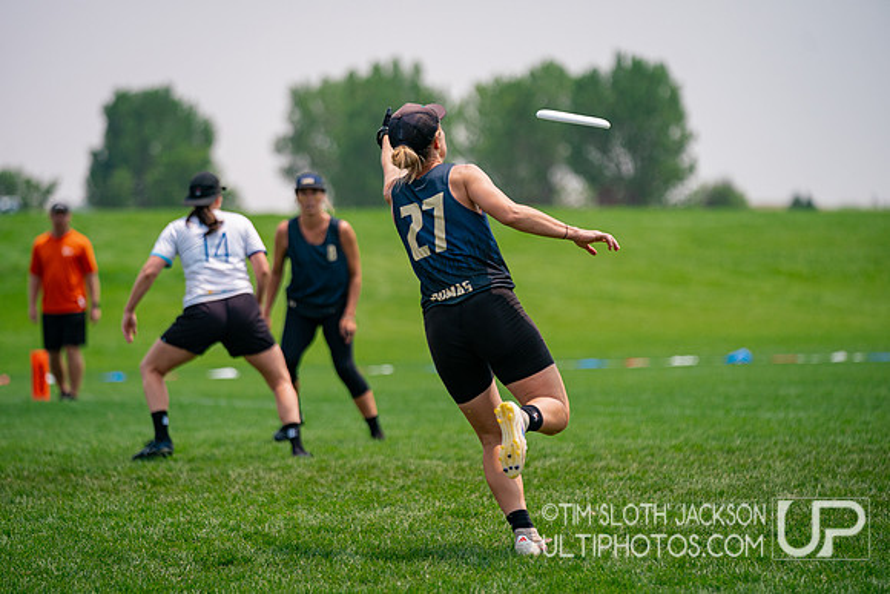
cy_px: 297
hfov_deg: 11.0
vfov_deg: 7.3
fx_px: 4624
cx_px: 445
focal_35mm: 187
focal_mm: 187
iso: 400
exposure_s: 1/6400
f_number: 3.2
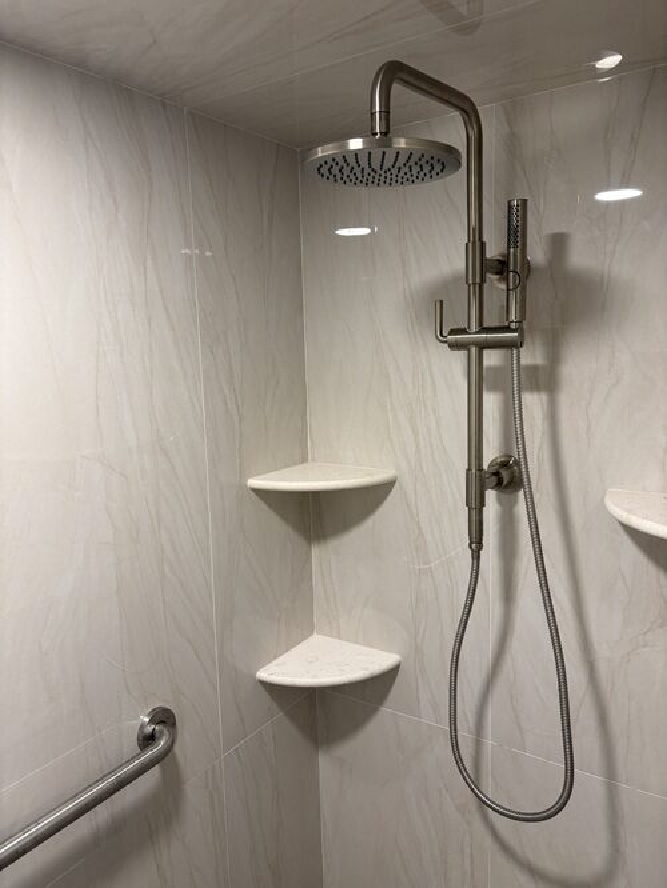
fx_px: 668
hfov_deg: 53.1
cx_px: 334
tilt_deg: -8.0
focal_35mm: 26
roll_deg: +1.5
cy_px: 444
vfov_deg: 67.3
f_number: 1.6
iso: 80
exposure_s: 1/60
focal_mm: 5.96
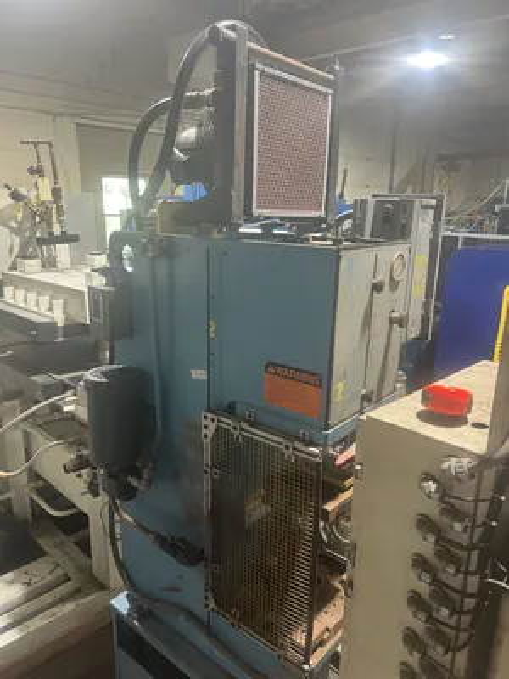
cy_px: 340
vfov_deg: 67.3
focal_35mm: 26
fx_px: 510
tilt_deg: -13.5
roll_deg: -1.2
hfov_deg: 53.1
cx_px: 254
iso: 100
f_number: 1.5
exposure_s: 1/60
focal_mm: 5.7
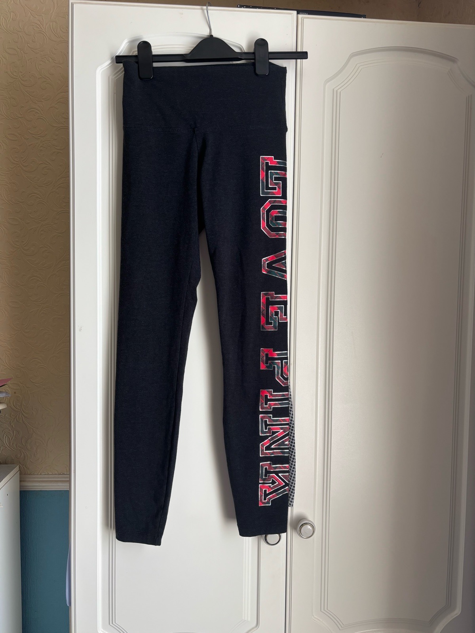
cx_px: 238
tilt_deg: -3.0
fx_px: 476
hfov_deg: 53.1
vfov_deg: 67.3
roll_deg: -2.3
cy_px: 316
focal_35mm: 26
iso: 64
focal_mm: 5.96
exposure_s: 1/121
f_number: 1.6
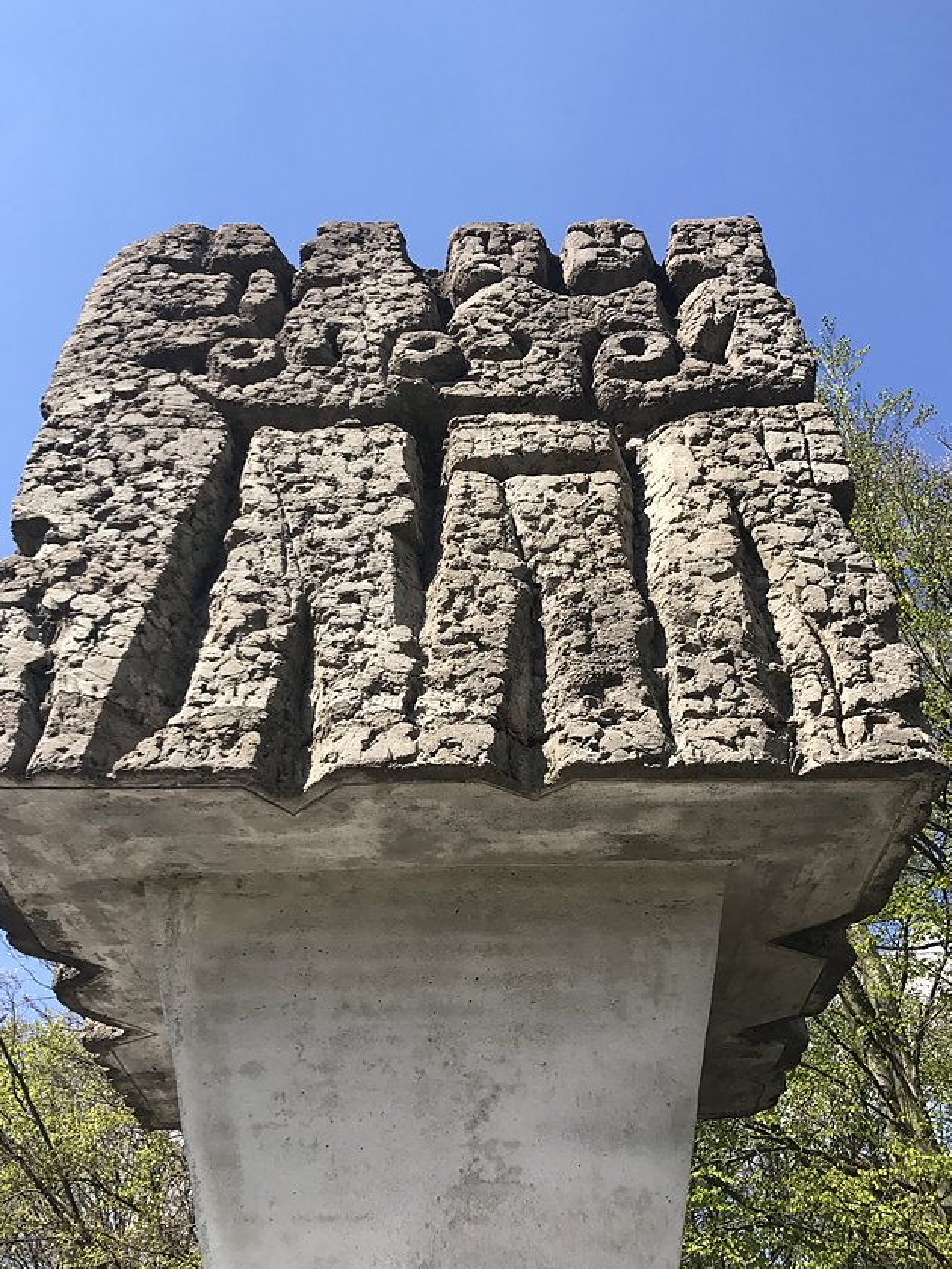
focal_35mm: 30
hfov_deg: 46.8
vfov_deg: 60.0
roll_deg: +0.3
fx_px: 1100
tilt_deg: +41.8
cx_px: 462
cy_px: 641
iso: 20
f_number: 1.8
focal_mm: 3.99
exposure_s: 1/1451
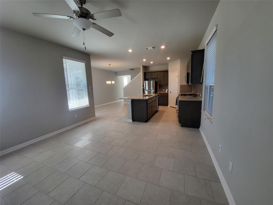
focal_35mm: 13
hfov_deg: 106.2
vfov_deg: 89.9
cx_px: 136
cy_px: 102
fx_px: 103
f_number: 2.2
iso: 64
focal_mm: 1.74
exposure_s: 1/60
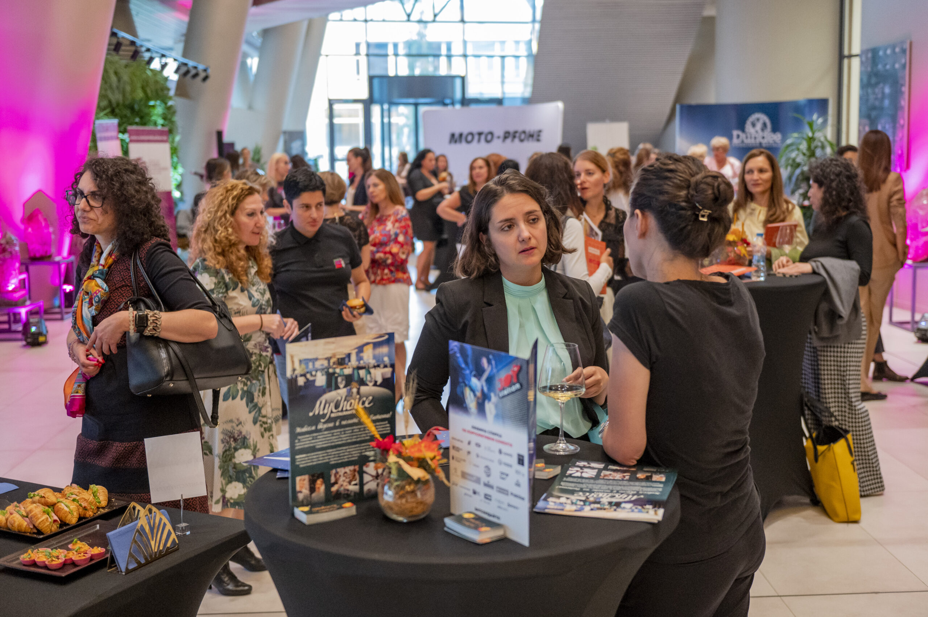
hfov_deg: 50.7
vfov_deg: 35.0
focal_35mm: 38
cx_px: 464
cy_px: 308
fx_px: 979
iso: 4000
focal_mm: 38
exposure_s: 1/160
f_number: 2.8
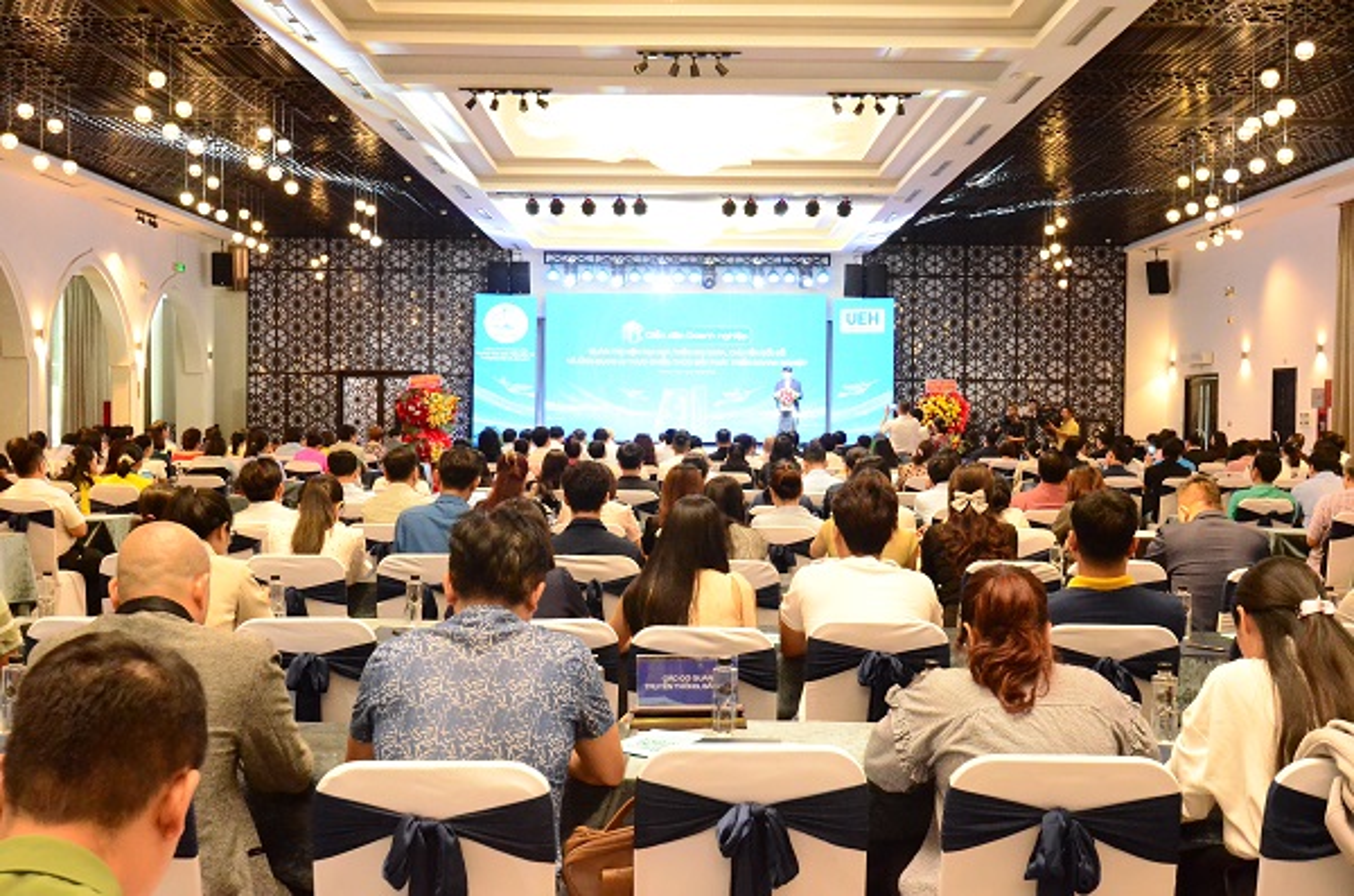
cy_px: 448
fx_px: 1351
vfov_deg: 36.7
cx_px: 677
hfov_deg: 53.2
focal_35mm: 36
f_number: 8
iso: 6400
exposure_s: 1/30
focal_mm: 24
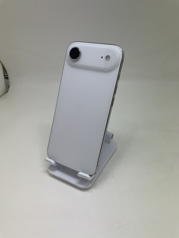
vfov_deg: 67.3
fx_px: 179
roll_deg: -0.7
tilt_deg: -30.4
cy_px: 119
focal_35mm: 26
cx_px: 90
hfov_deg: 53.1
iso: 32
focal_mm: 4.2
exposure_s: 1/265
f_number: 1.6
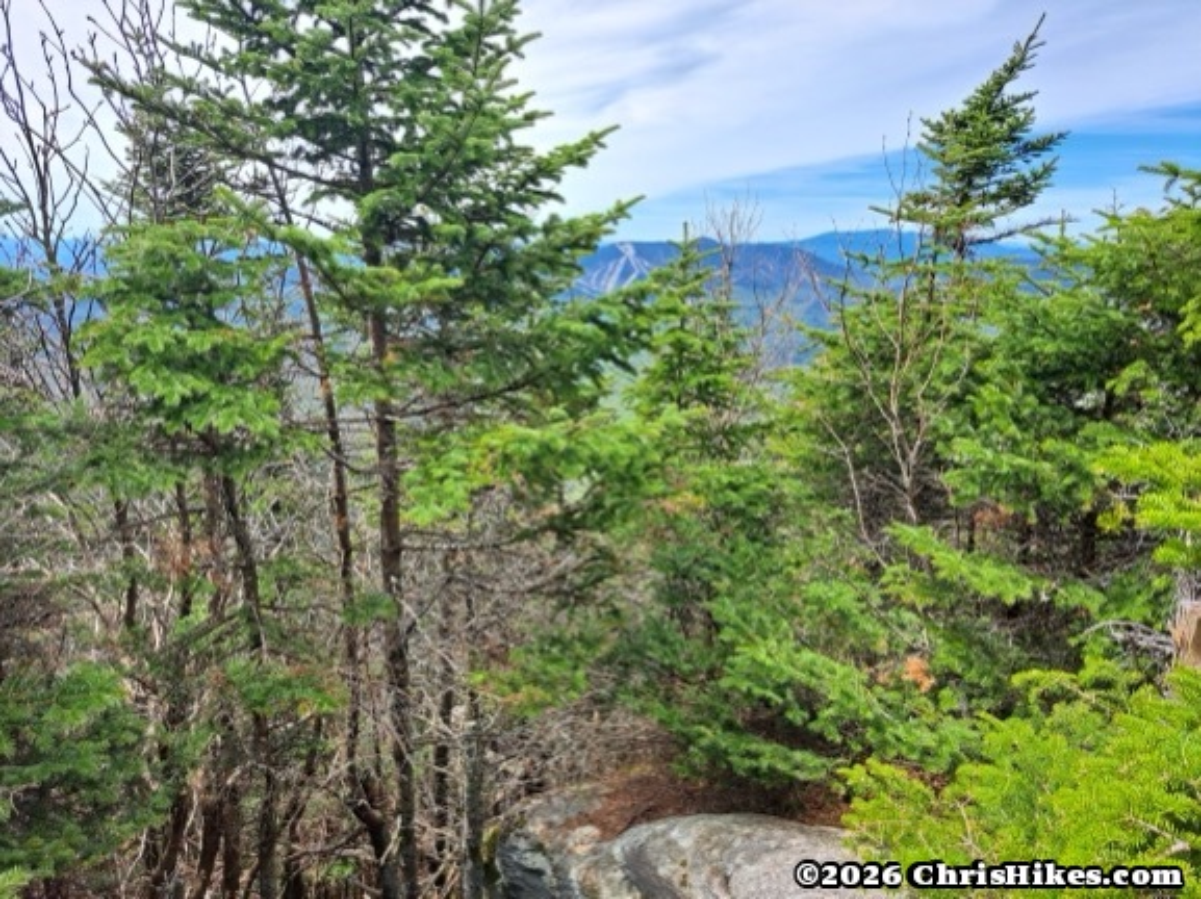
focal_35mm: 24
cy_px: 450
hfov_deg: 71.6
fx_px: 832
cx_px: 600
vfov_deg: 56.8
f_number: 1.8
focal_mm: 5.23
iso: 50
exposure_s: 1/762
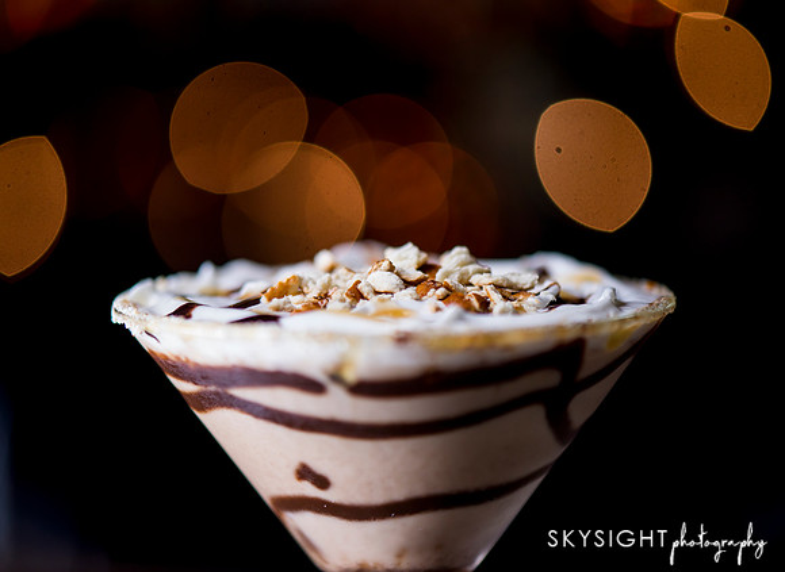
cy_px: 286
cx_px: 365
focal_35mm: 111
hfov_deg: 17.8
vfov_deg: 13.0
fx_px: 2503
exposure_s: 1/125
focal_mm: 105
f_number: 3
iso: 640
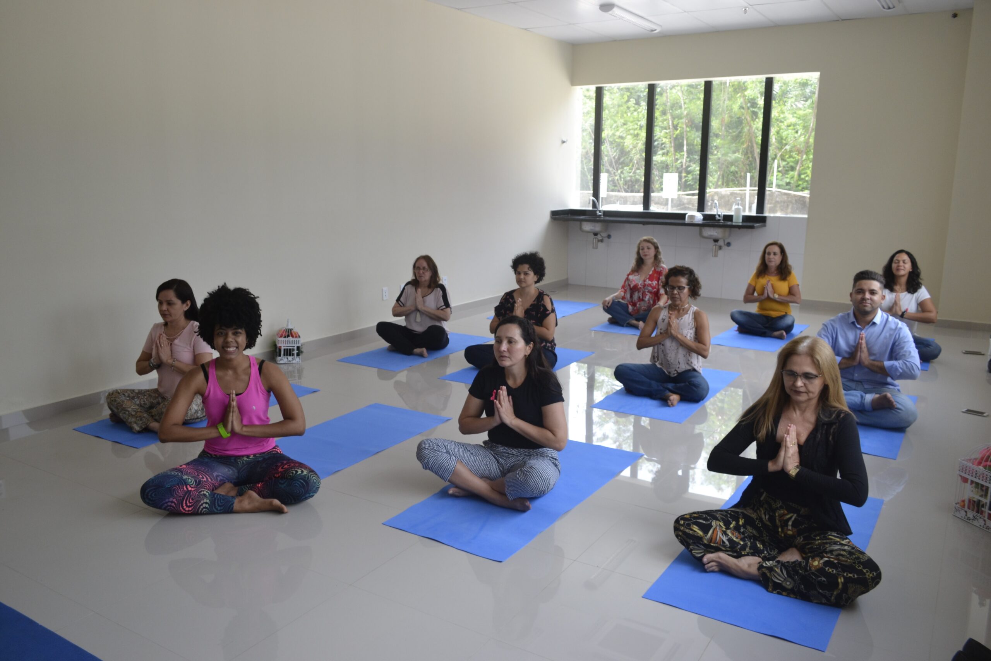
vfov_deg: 47.9
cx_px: 496
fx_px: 743
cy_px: 330
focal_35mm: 27
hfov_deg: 67.4
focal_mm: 18
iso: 400
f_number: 4
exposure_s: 1/60
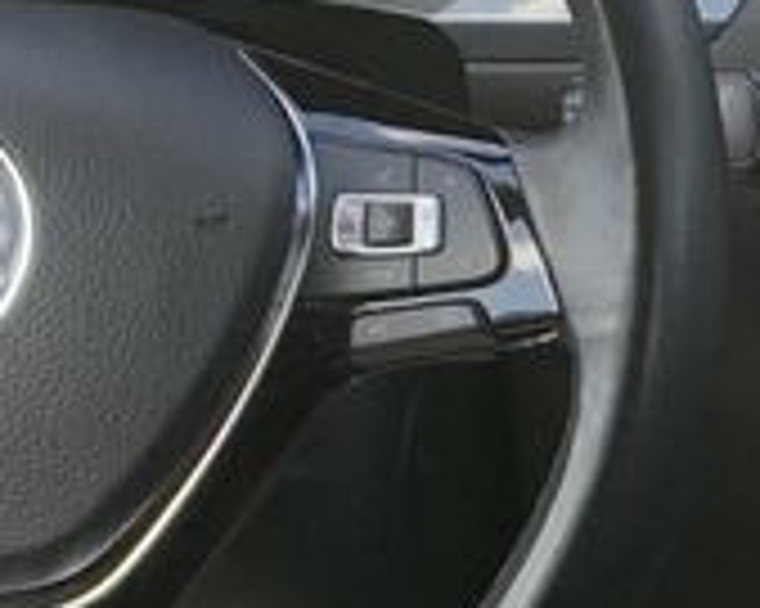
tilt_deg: -27.6
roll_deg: -1.5
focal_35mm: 192
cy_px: 662
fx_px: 4316
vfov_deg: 8.0
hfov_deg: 9.6
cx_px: 1358
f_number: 1.8
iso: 25
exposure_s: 1/123
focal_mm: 4.25
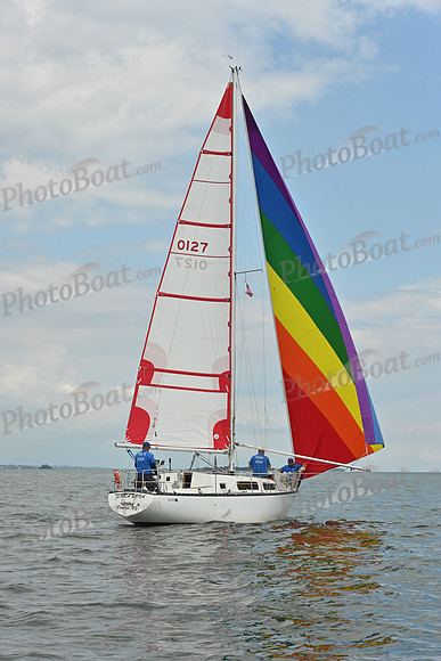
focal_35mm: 70
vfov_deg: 28.8
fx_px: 1285
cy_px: 330
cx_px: 220
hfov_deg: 19.5
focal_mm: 70
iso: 320
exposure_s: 1/1250
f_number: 8
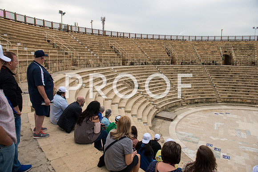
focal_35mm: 24
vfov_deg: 53.2
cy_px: 86
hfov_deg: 73.7
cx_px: 129
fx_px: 172
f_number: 3.5
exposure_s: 1/500
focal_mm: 24
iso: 100
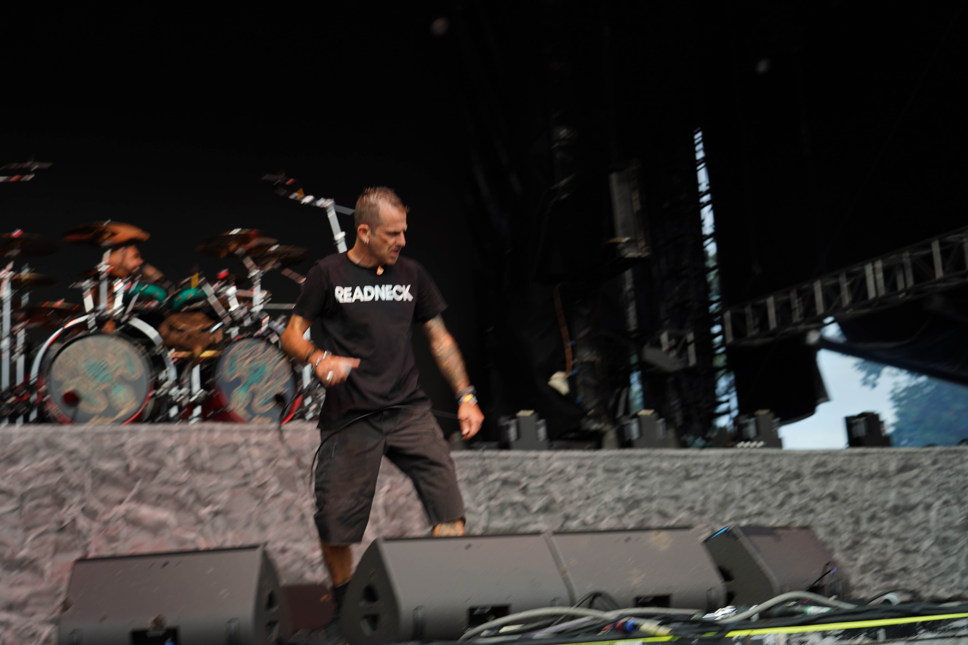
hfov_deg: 37.5
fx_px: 1425
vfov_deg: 25.5
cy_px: 322
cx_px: 484
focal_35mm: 53
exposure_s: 1/60
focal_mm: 53
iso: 125
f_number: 4
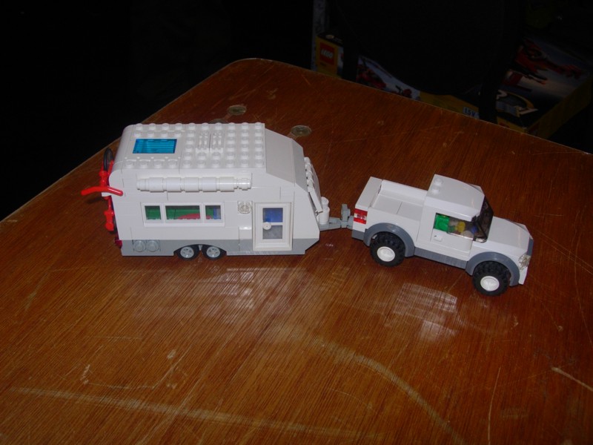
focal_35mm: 38
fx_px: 651
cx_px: 296
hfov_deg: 49.0
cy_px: 222
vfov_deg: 37.7
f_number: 4.8
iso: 79
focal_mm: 7.8
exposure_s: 1/64
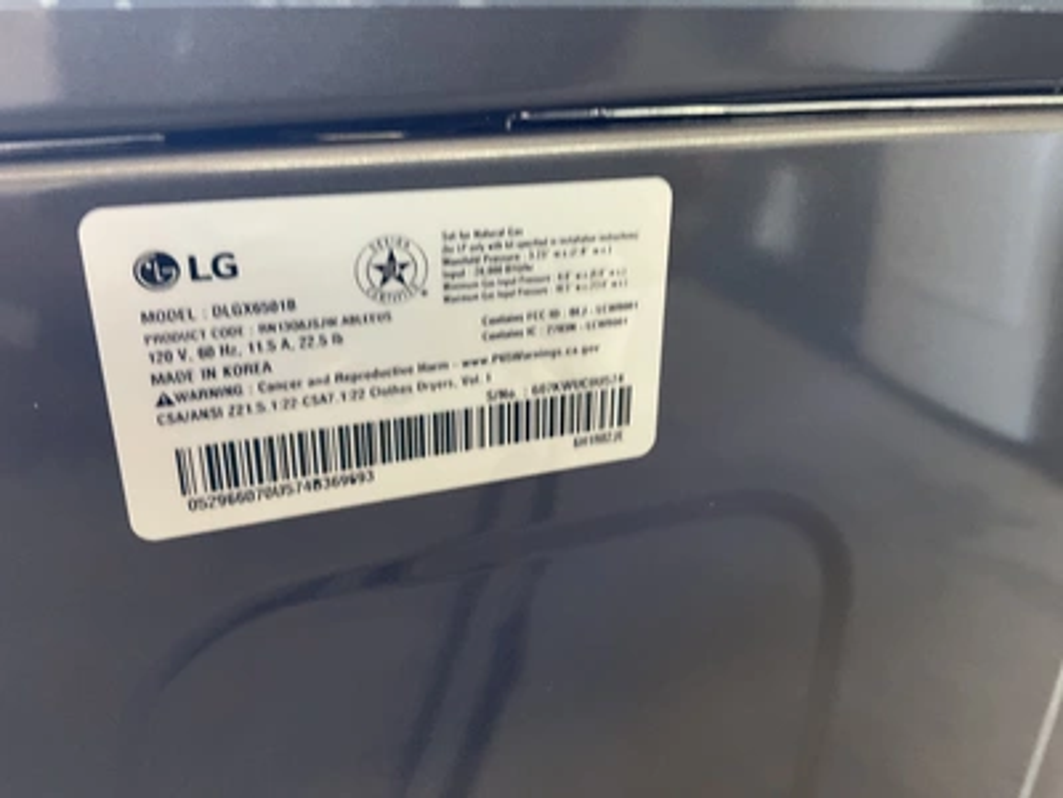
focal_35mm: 29
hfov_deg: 61.7
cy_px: 399
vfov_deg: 48.2
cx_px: 532
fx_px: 891
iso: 200
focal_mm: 3
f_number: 1.8
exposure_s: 1/40
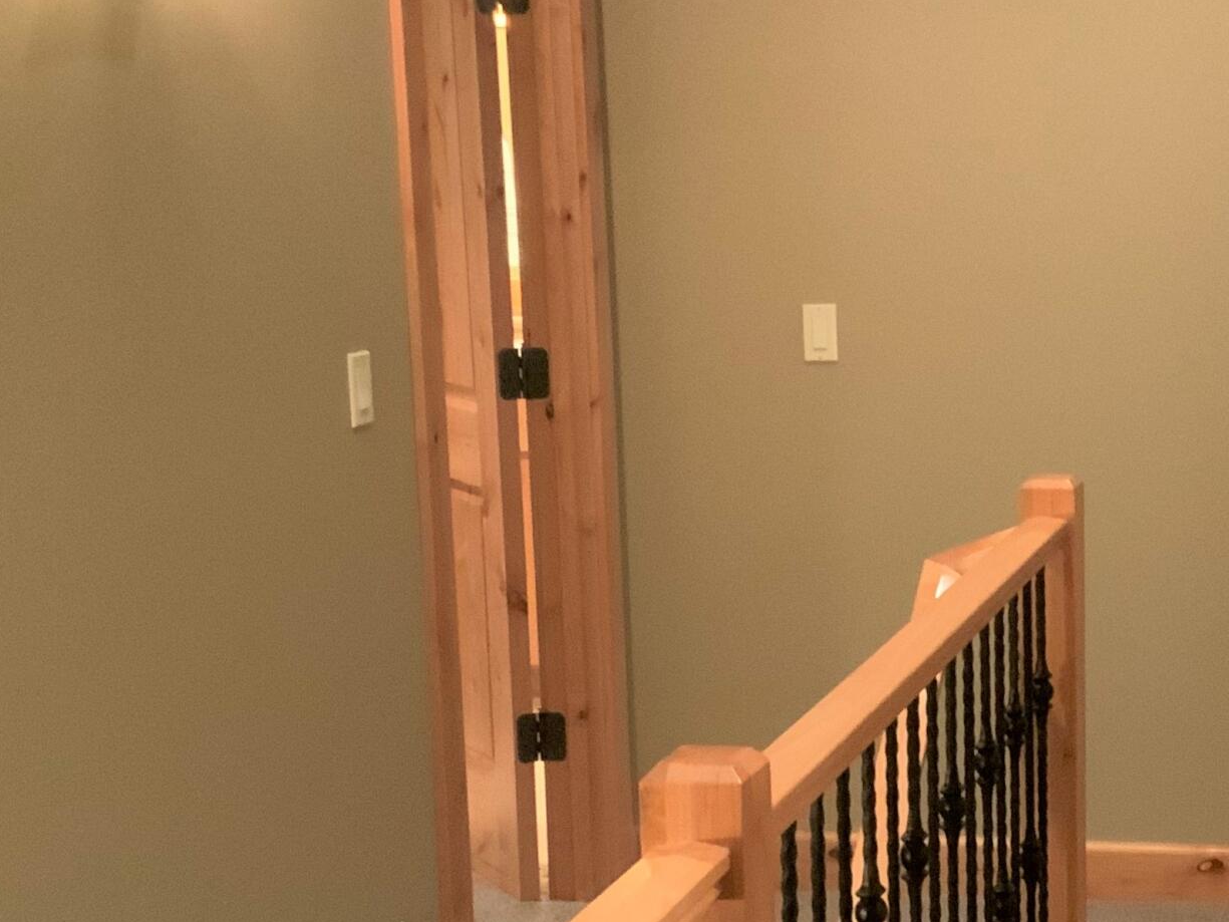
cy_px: 611
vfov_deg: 20.7
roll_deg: -1.1
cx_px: 1081
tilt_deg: -10.2
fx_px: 2521
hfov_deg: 26.6
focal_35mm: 71
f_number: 1.8
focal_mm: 3
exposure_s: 1/30
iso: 400
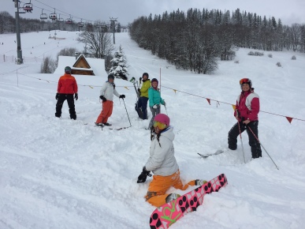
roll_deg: +0.2
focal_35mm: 29
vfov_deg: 48.2
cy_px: 114
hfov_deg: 61.7
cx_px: 152
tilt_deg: +3.9
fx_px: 255
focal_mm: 4.15
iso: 32
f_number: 2.2
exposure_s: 1/3049
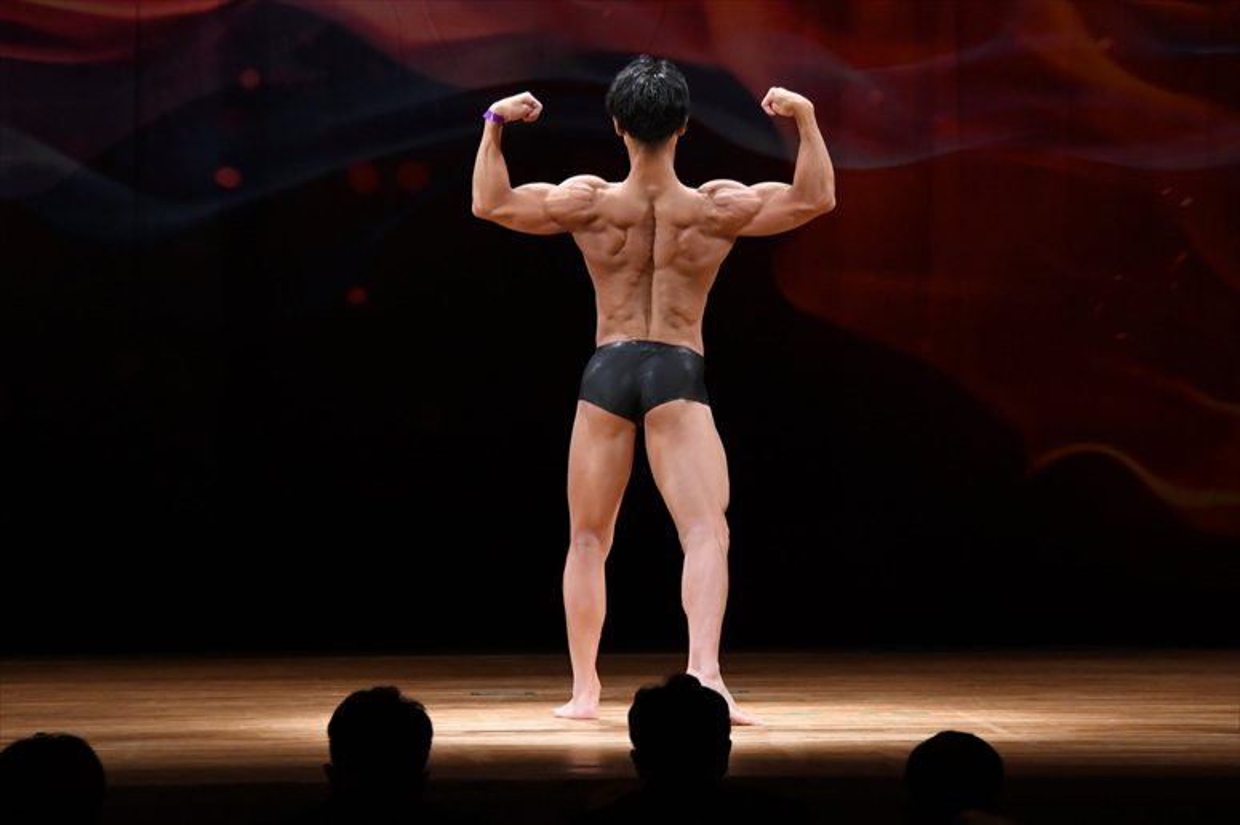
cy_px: 412
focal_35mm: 225
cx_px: 620
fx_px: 7746
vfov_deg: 6.1
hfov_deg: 9.2
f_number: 5.6
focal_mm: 150
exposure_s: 1/400
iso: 3200
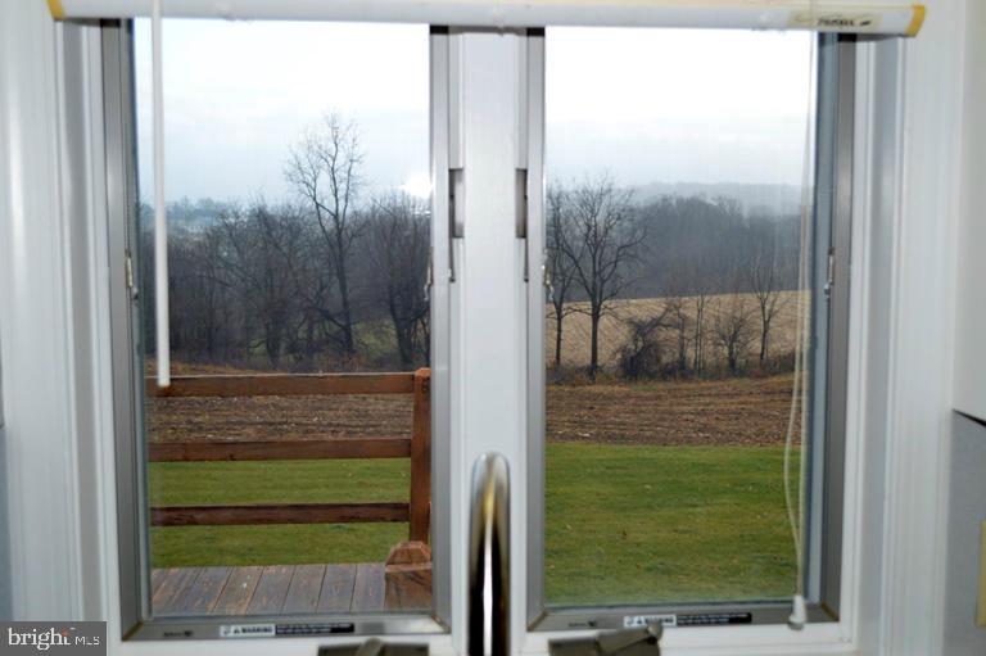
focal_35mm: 39
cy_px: 328
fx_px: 1067
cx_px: 493
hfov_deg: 49.6
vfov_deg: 34.2
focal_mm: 26
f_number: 4.2
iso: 360
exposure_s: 1/125
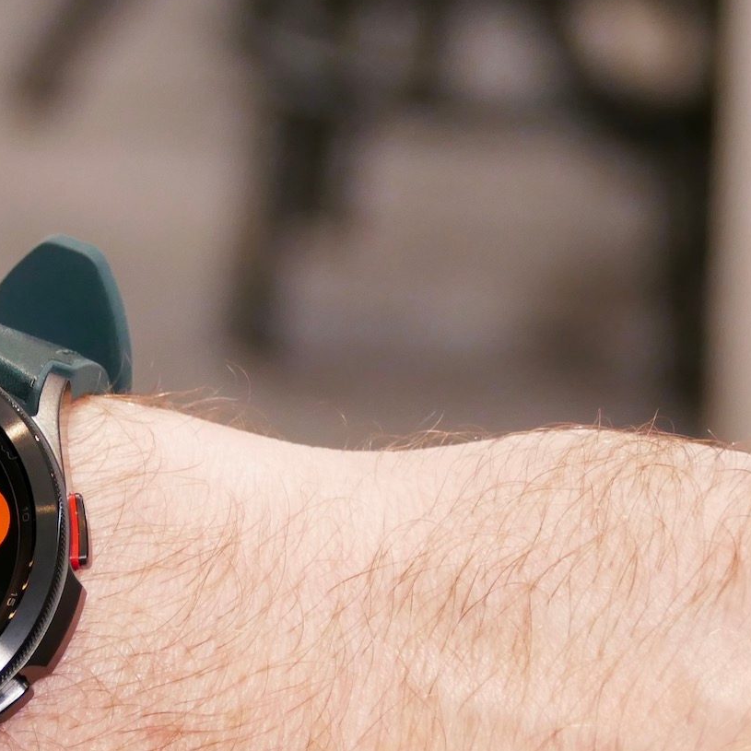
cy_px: 545
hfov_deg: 6.4
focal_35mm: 271
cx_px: -130
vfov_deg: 6.5
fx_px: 6652
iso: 800
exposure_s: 1/80
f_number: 4
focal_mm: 47.46
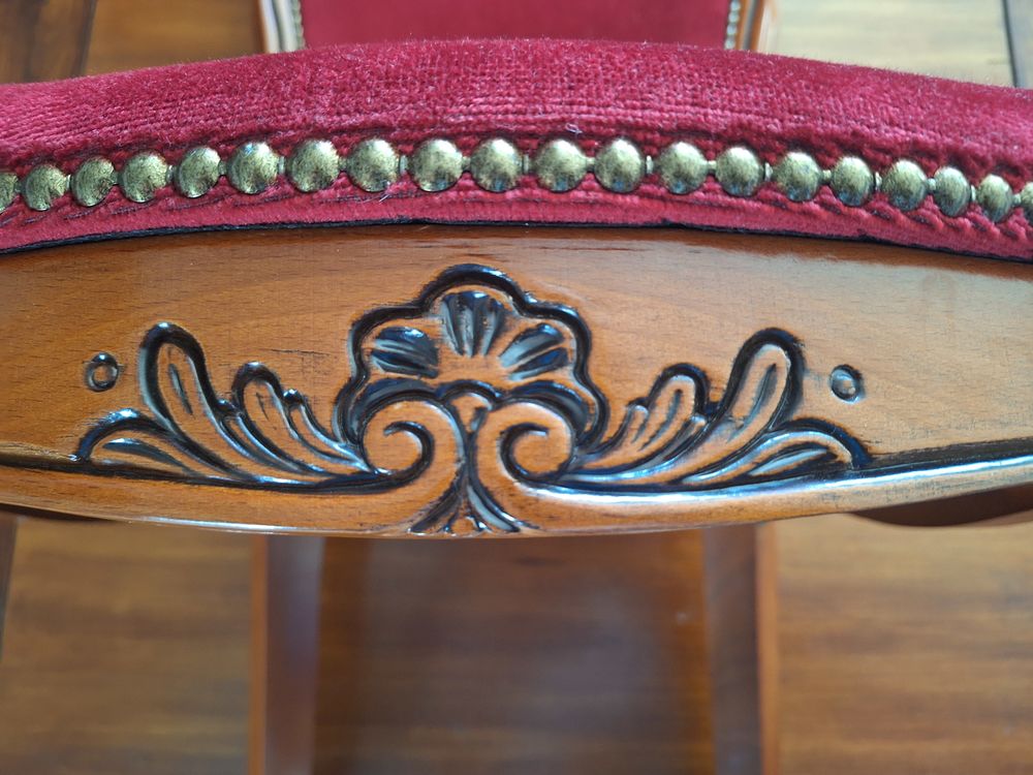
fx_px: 686
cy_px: 388
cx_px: 516
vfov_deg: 58.9
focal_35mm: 23
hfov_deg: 73.9
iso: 250
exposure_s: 1/30
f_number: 1.8
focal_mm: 5.54
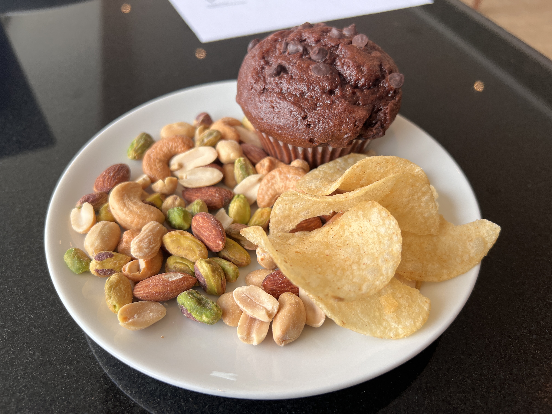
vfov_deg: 53.1
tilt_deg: -45.6
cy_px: 207
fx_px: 415
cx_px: 276
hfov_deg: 67.3
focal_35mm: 26
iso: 32
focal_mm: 5.7
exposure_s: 1/121
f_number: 1.5
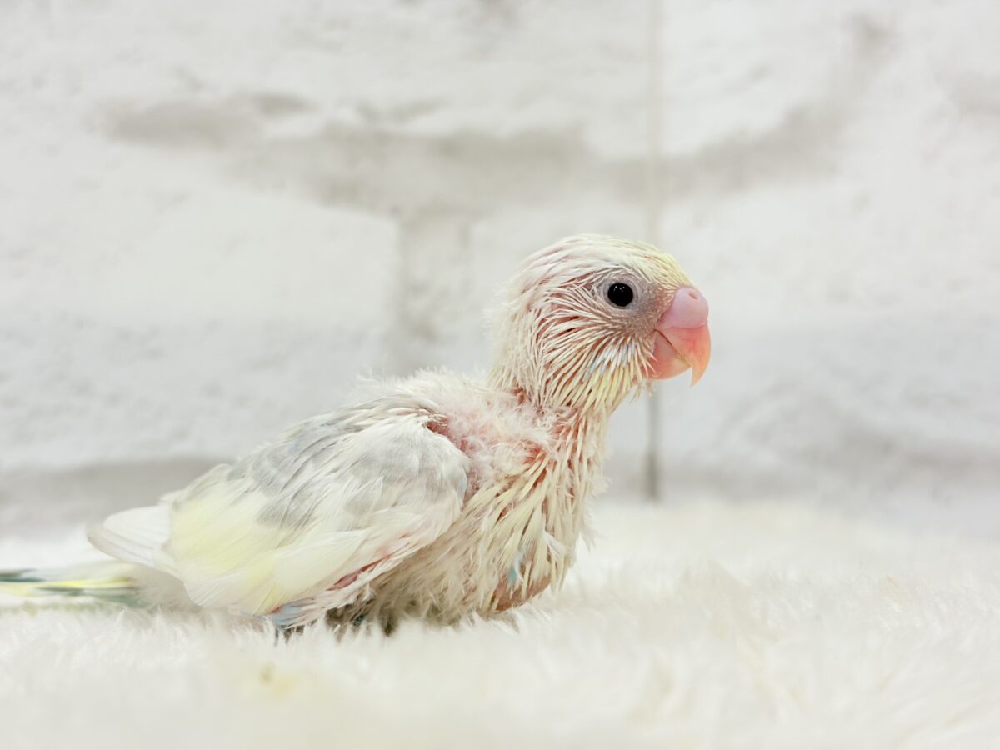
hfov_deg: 36.8
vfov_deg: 28.0
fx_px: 1502
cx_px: 500
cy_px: 375
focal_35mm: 52
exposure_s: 1/100
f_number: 1.6
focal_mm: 5.96
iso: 50
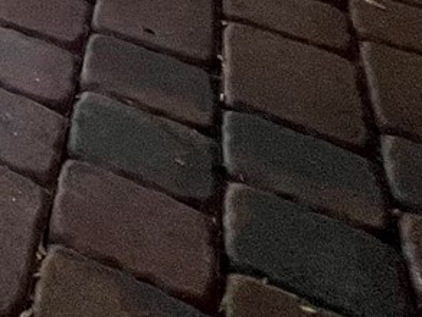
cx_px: -531
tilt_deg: -2.4
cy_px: -546
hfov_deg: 16.2
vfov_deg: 12.7
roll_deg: -1.3
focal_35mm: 71
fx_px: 866
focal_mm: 1.57
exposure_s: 1/120
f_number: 1.8
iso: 200
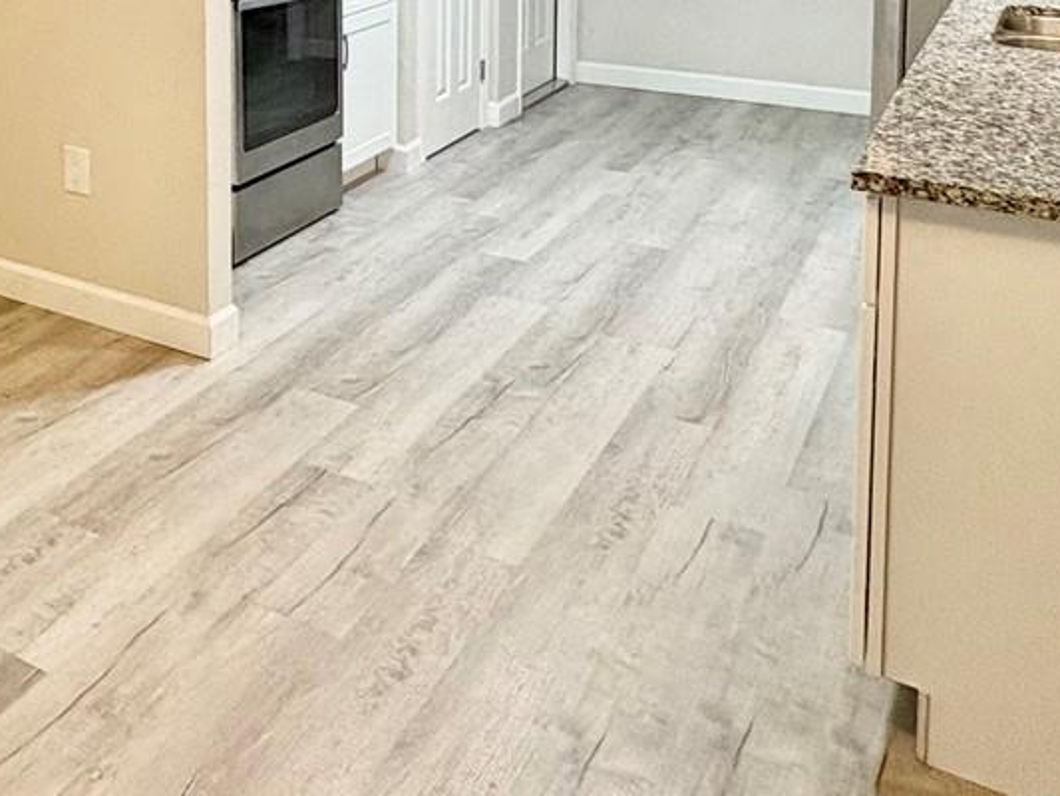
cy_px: -96
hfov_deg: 40.7
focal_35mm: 42
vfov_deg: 30.5
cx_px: 70
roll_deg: +1.2
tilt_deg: -3.8
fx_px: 1286
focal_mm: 2.22
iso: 250
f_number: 2.2
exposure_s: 1/60
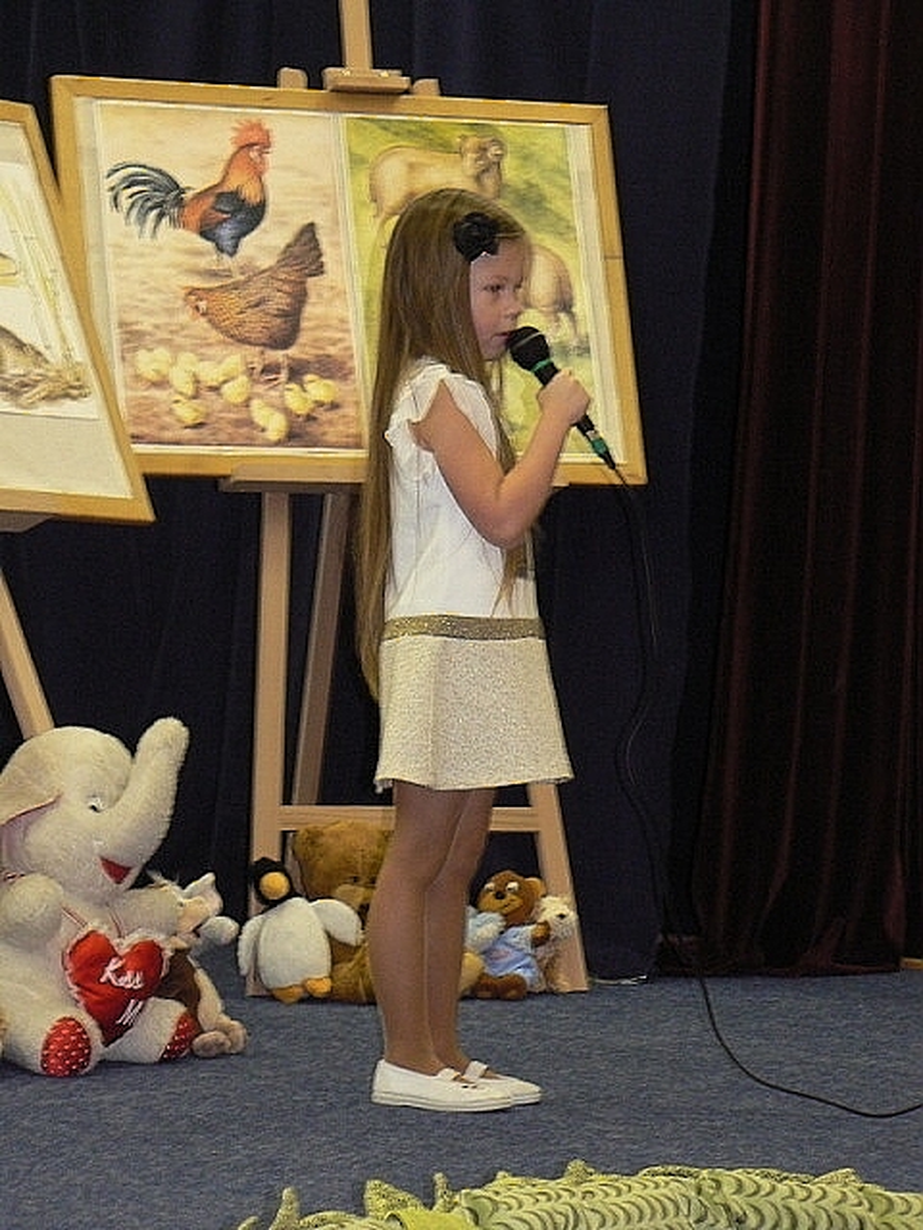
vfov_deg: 16.6
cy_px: 615
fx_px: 4231
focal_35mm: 119
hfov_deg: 12.5
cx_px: 462
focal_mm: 19.9
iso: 200
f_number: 3.2
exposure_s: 1/30
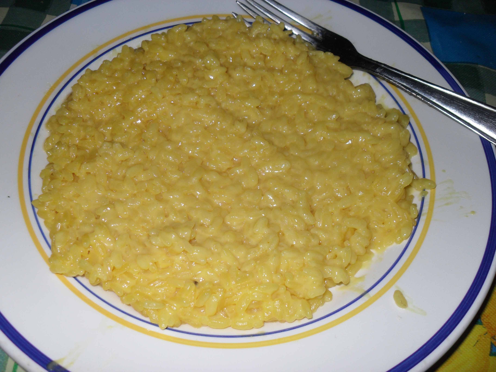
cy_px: 186
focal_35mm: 35
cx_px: 248
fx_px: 502
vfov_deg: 40.7
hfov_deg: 52.6
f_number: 8.9
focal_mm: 6.2
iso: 100
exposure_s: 1/45
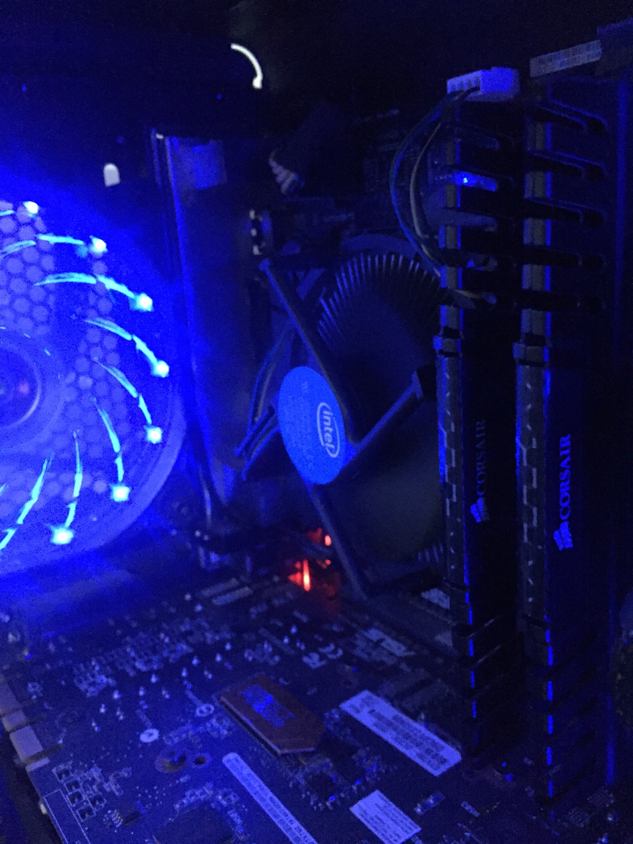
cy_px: 422
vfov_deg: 61.7
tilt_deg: -14.4
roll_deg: +3.2
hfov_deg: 48.2
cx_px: 316
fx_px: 707
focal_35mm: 29
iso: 2000
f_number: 2.2
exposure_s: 1/17
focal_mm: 4.15
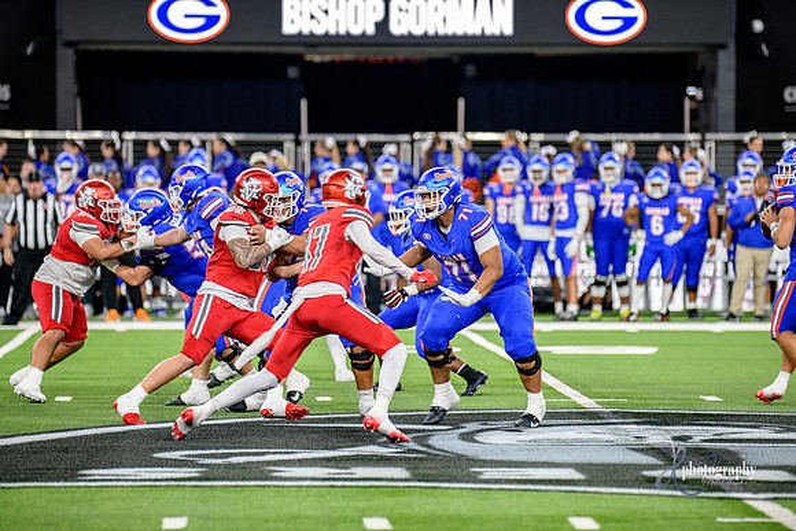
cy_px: 266
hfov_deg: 9.4
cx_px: 398
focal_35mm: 220
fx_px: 4865
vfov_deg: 6.2
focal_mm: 220
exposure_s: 1/400
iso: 1000
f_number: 2.8
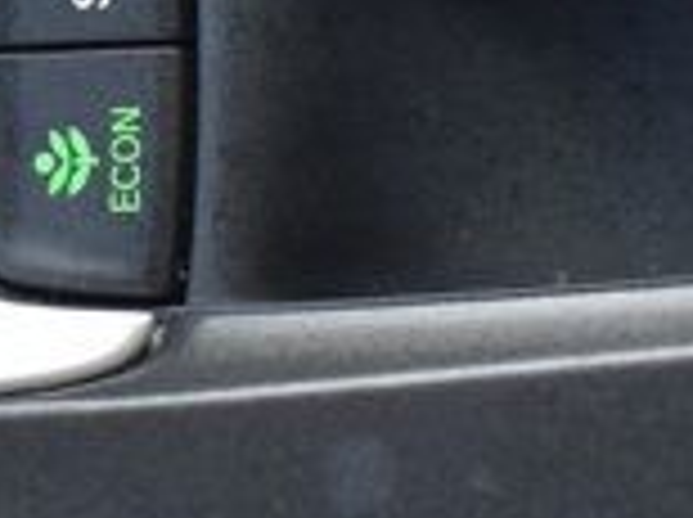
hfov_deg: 7.2
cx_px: -382
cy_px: -324
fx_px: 5377
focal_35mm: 269
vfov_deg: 5.4
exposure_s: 1/25
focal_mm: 28
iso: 400
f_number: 7.1
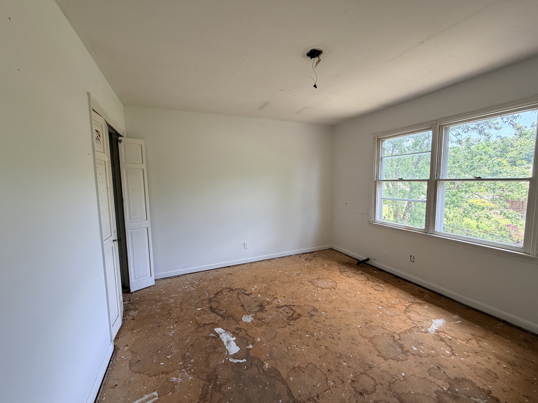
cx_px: 269
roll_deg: +2.6
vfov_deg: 85.7
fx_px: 218
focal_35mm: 14
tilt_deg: -6.2
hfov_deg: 102.1
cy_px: 202
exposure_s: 1/121
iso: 125
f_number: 2.2
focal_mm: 2.22
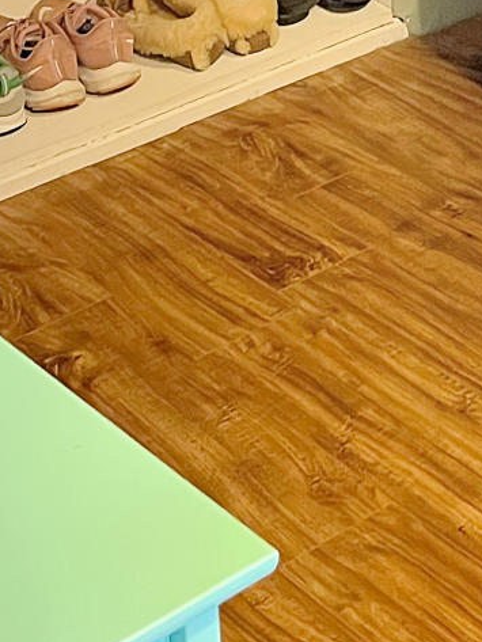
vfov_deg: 17.0
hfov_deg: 13.2
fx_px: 2041
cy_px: -145
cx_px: 530
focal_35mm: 110
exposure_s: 1/60
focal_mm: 5.1
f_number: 1.6
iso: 500
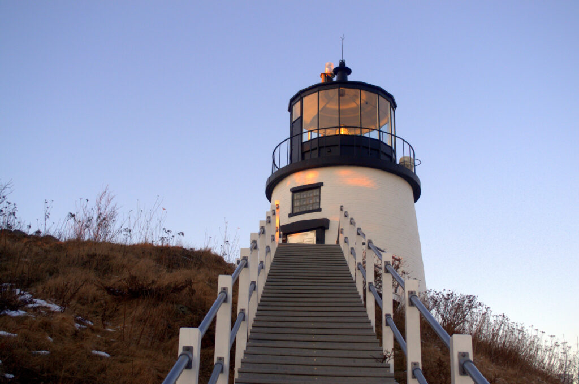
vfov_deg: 26.4
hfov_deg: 38.9
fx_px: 819
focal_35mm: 51
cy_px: 192
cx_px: 290
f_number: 5.6
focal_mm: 34
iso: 320
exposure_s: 1/125
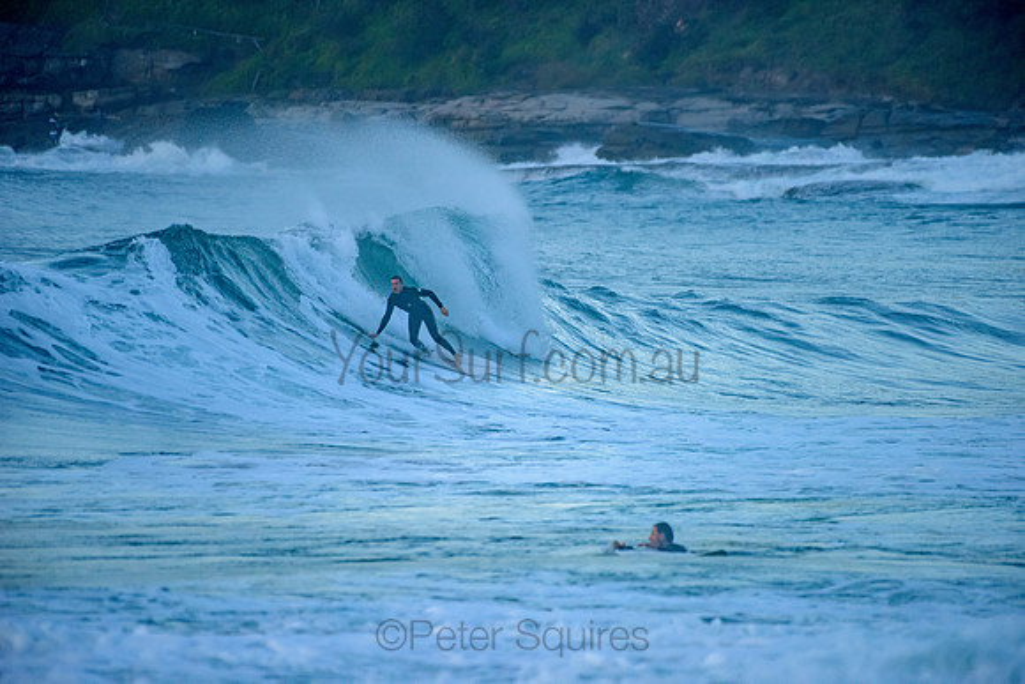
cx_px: 512
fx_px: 14244
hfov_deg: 4.1
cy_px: 342
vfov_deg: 2.8
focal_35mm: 500
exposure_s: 1/1250
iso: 1400
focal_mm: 500
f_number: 5.6
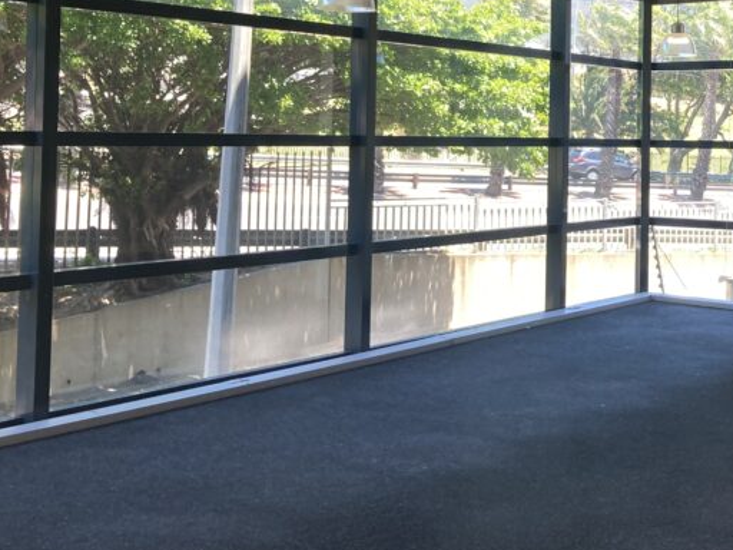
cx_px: 663
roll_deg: -1.4
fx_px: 1186
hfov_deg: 32.6
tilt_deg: +0.7
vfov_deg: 25.6
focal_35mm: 56
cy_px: 102
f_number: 1.8
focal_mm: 3.99
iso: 40
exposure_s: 1/100
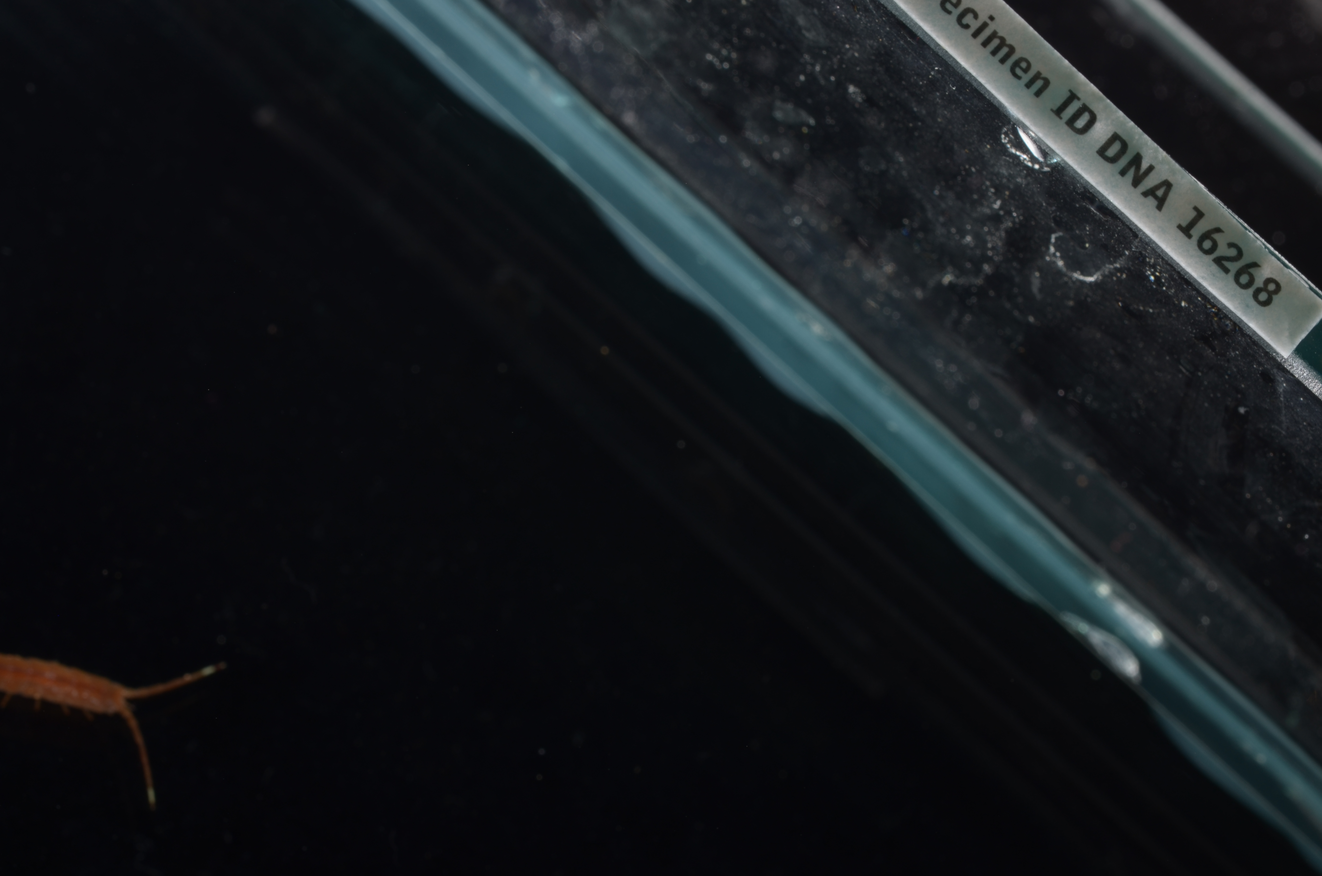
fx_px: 3298
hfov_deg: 22.7
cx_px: 661
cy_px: 438
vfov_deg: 15.1
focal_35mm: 90
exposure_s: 1/250
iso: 100
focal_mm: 60
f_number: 18
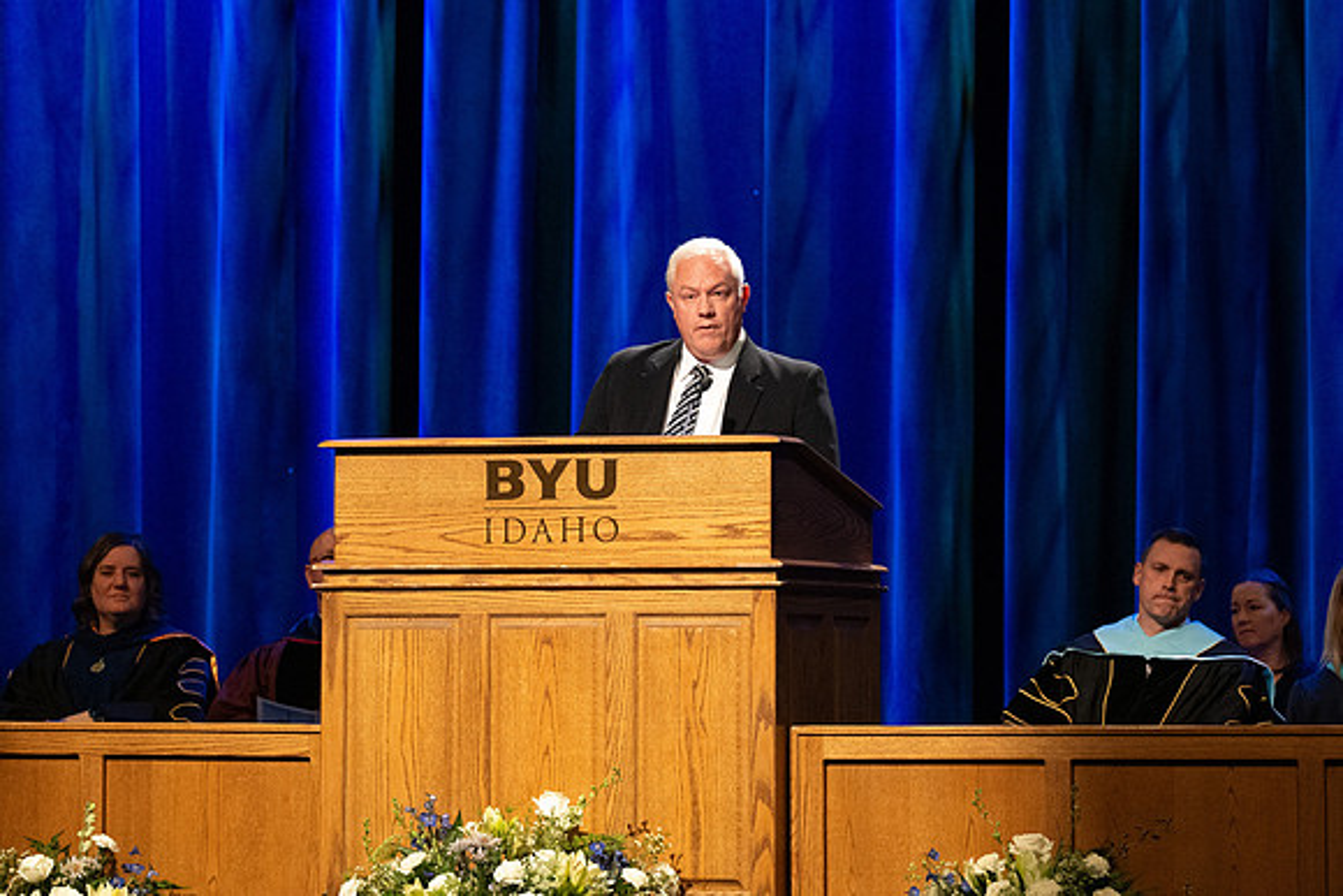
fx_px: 8785
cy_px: 341
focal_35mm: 235
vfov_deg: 5.8
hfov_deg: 8.7
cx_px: 672
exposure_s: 1/160
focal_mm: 190
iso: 4000
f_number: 5.6
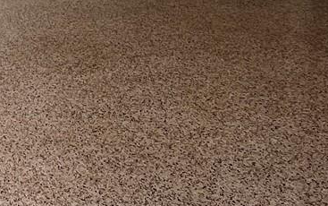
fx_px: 537
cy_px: -137
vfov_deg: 18.2
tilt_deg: -5.5
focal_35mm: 60
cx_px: -104
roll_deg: +1.4
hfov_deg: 27.9
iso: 50
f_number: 1.8
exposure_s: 1/120
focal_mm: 1.57
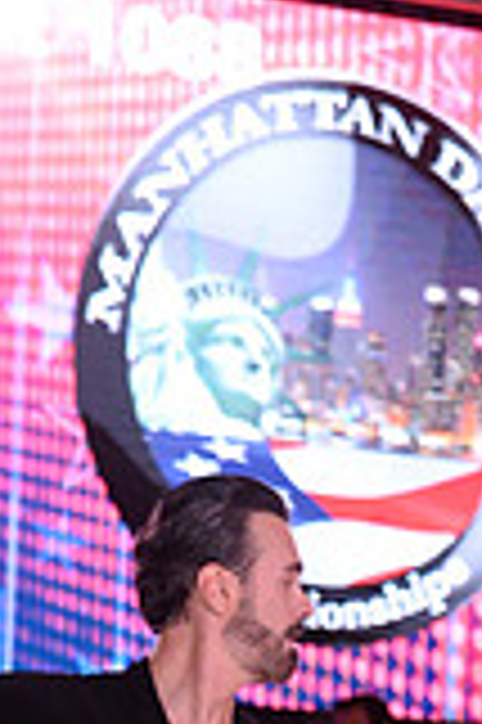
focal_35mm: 307
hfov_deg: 4.5
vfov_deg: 6.6
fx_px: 6178
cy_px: 1021
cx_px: 624
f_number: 5
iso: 2000
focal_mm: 85
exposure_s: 1/250
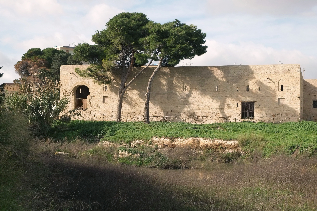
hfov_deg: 41.9
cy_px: 106
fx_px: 414
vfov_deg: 28.6
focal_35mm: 47
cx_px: 158
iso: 200
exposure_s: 1/210
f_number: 8
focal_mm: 31.5
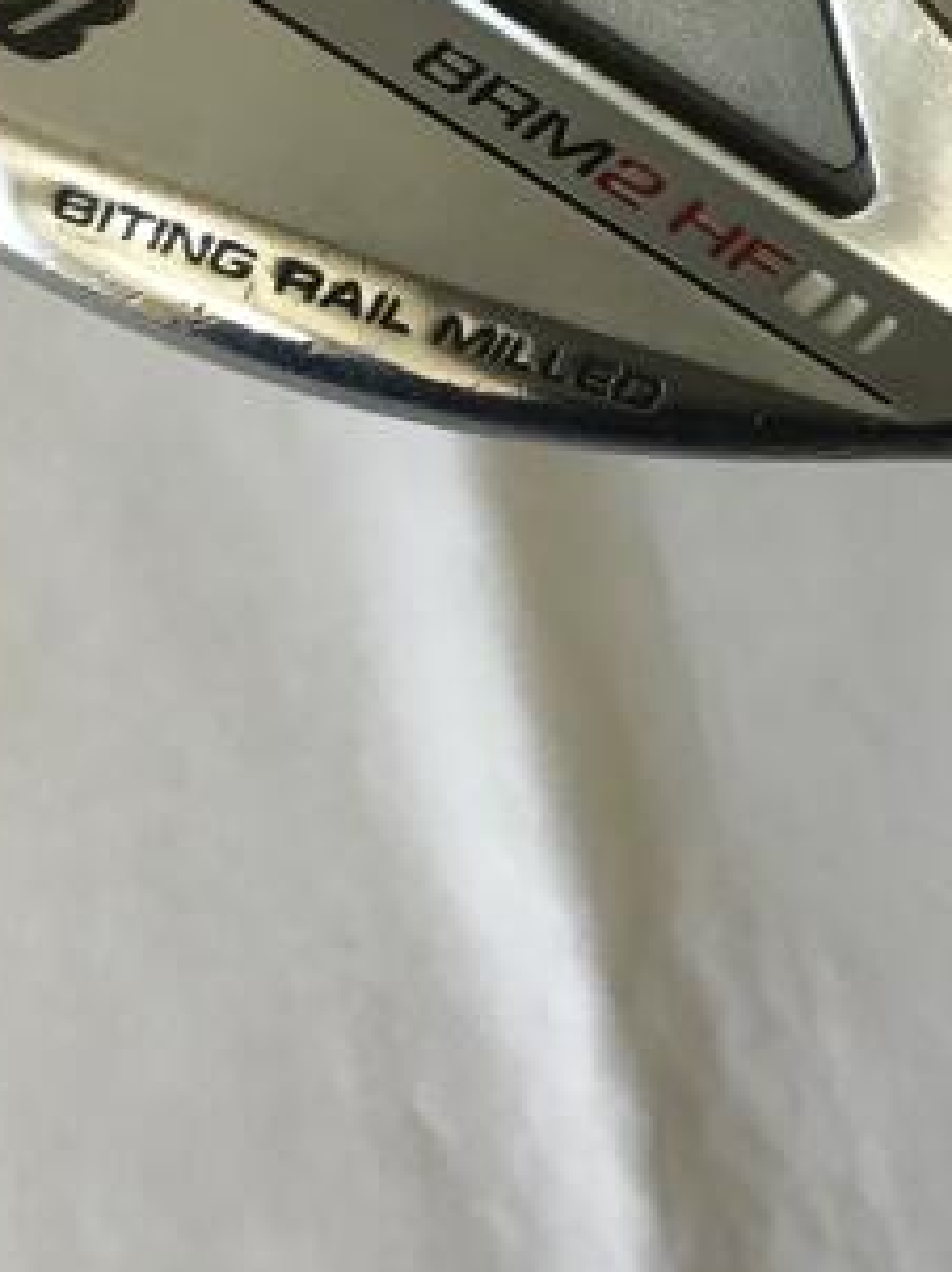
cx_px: 607
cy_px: 139
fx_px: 2717
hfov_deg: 19.8
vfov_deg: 25.6
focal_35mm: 74
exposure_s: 1/33
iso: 40
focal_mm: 3.3
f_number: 2.4
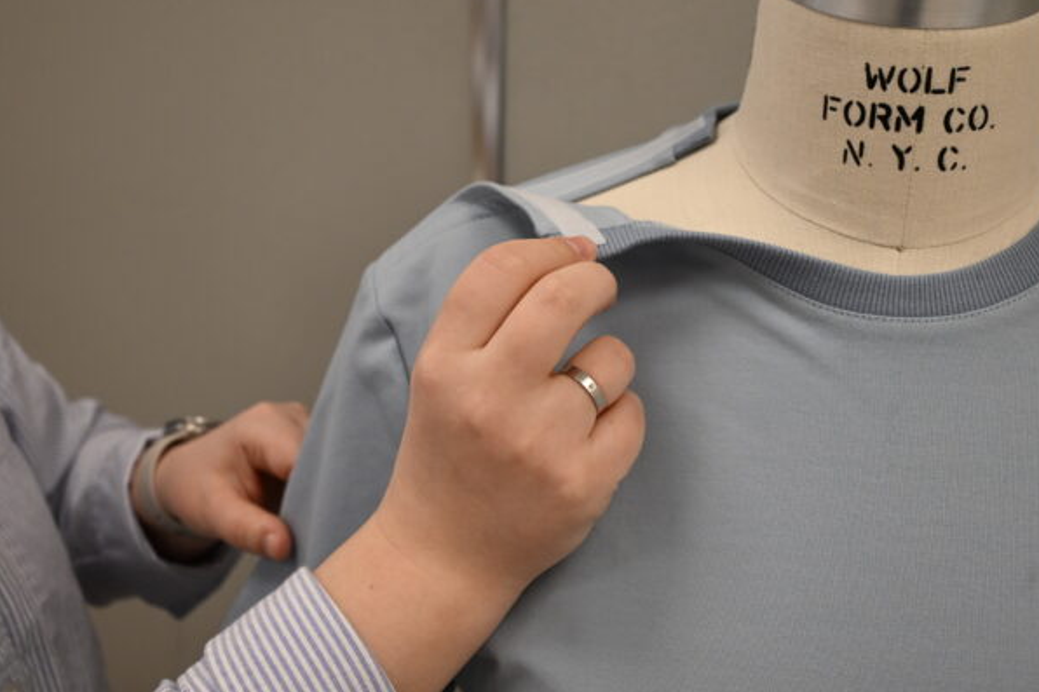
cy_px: 302
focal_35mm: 49
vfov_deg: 27.5
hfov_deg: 40.3
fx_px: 1414
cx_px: 554
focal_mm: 38
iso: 1250
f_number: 5.3
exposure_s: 1/250
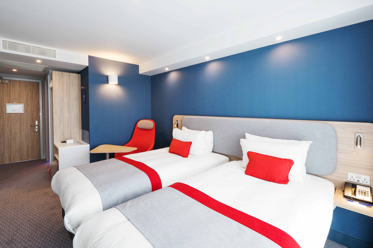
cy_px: 124
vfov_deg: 77.3
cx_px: 186
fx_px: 155
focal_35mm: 15
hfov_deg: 100.4
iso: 250
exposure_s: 1/9
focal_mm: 10
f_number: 7.1
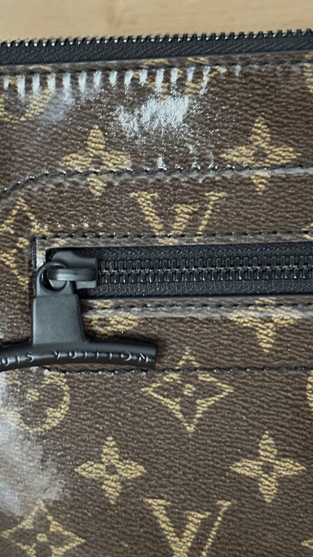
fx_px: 988
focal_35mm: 67
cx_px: 104
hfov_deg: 17.9
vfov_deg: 31.4
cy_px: 279
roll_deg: +2.0
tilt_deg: -22.5
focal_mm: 6.86
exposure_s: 1/15
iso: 2500
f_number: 1.78
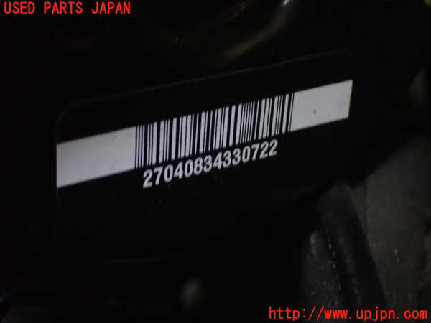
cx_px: 216
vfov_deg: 18.0
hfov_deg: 23.8
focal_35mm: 82
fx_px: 1021
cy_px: 162
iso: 1600
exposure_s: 1/8
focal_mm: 14.62
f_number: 4.3
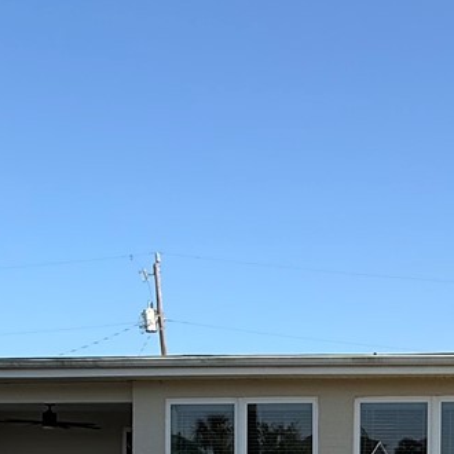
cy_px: 512
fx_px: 890
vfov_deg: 26.2
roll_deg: -0.7
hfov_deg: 26.7
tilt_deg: +0.3
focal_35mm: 60
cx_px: 477
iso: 50
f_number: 2.2
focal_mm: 2.22
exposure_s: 1/1464
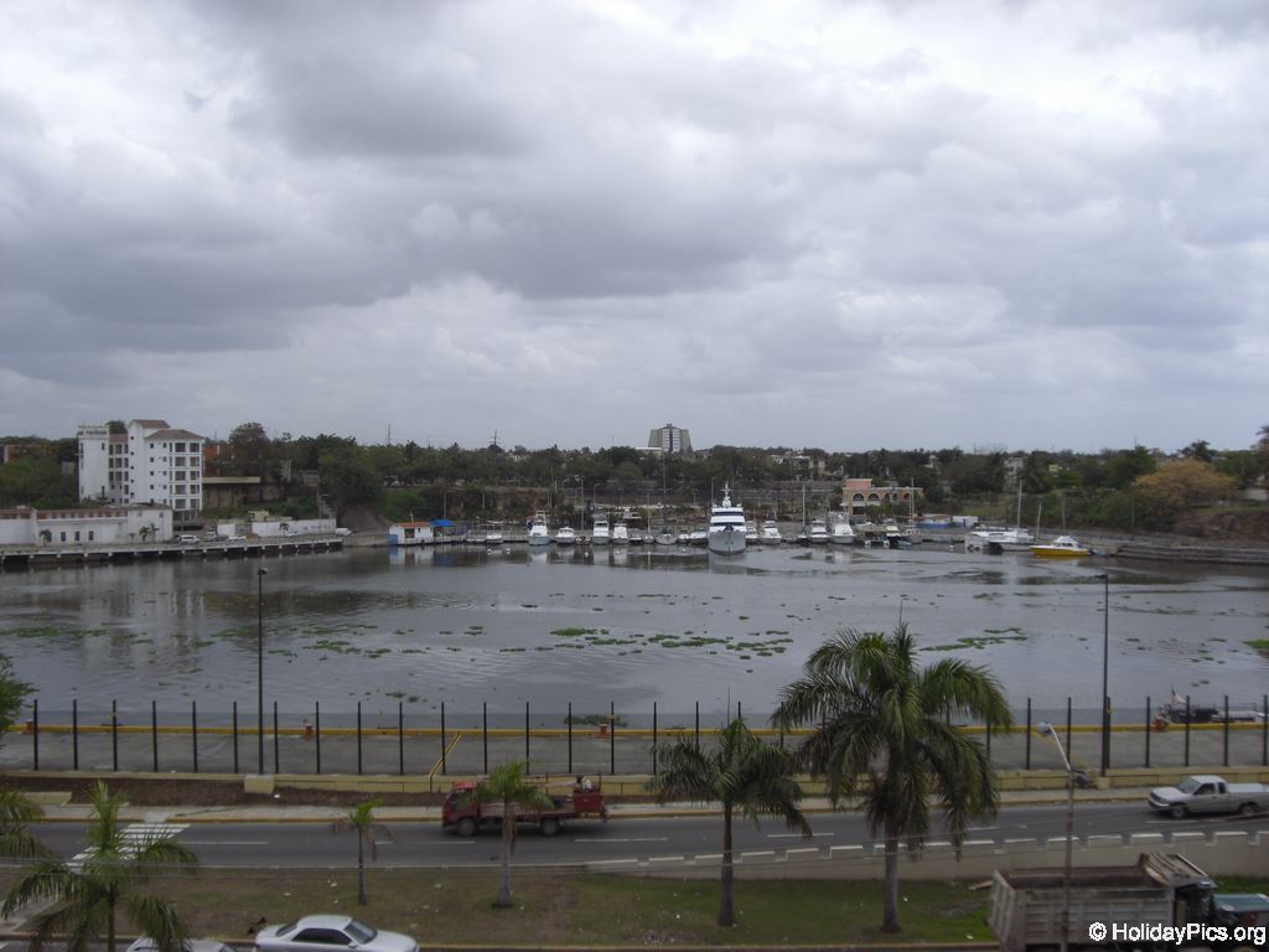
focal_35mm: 38
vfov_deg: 37.7
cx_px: 634
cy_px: 476
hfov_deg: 49.0
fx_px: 1393
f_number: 8
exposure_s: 1/250
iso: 64
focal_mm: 6.2
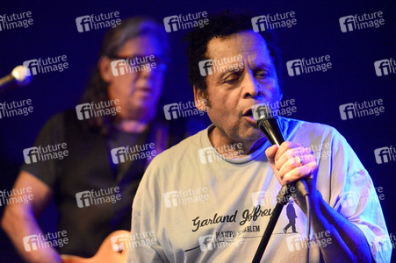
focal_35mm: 116
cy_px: 132
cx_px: 198
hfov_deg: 17.7
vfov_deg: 11.8
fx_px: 1275
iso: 8063
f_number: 2.8
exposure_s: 1/250
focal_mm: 116
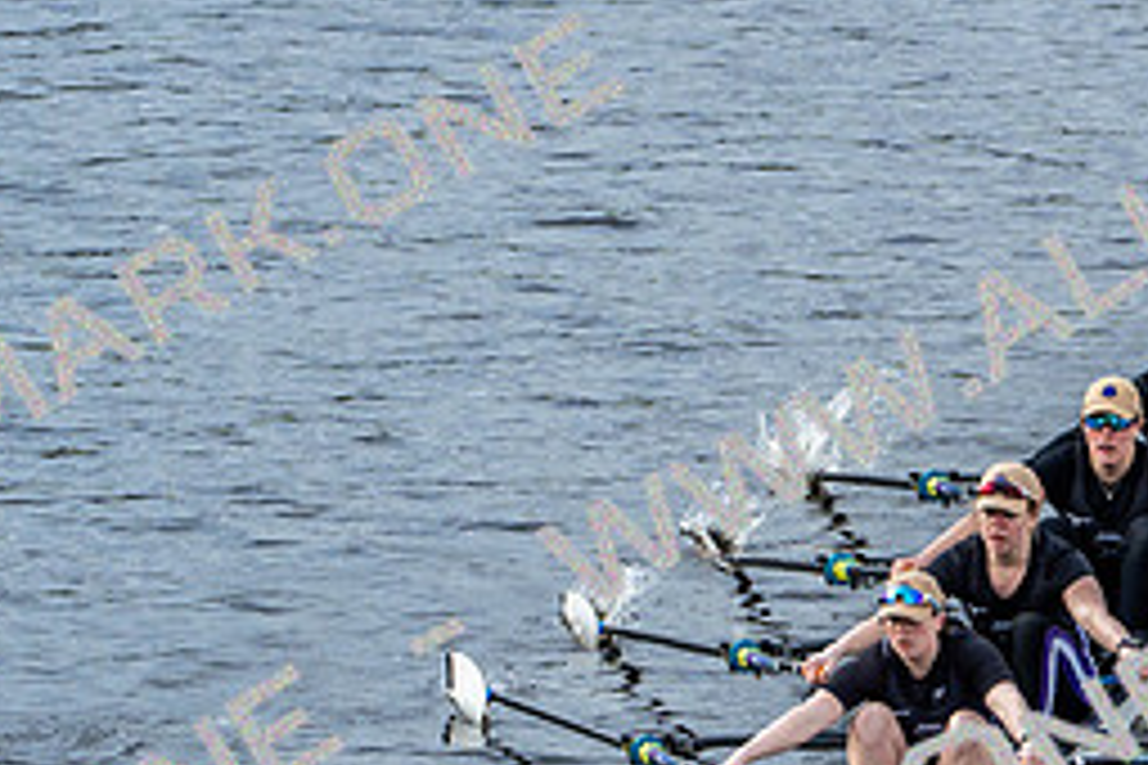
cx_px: 1094
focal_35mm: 762
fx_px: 24297
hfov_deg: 2.7
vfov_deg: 1.8
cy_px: 614
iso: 800
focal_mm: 335
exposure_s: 1/1250
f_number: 6.3
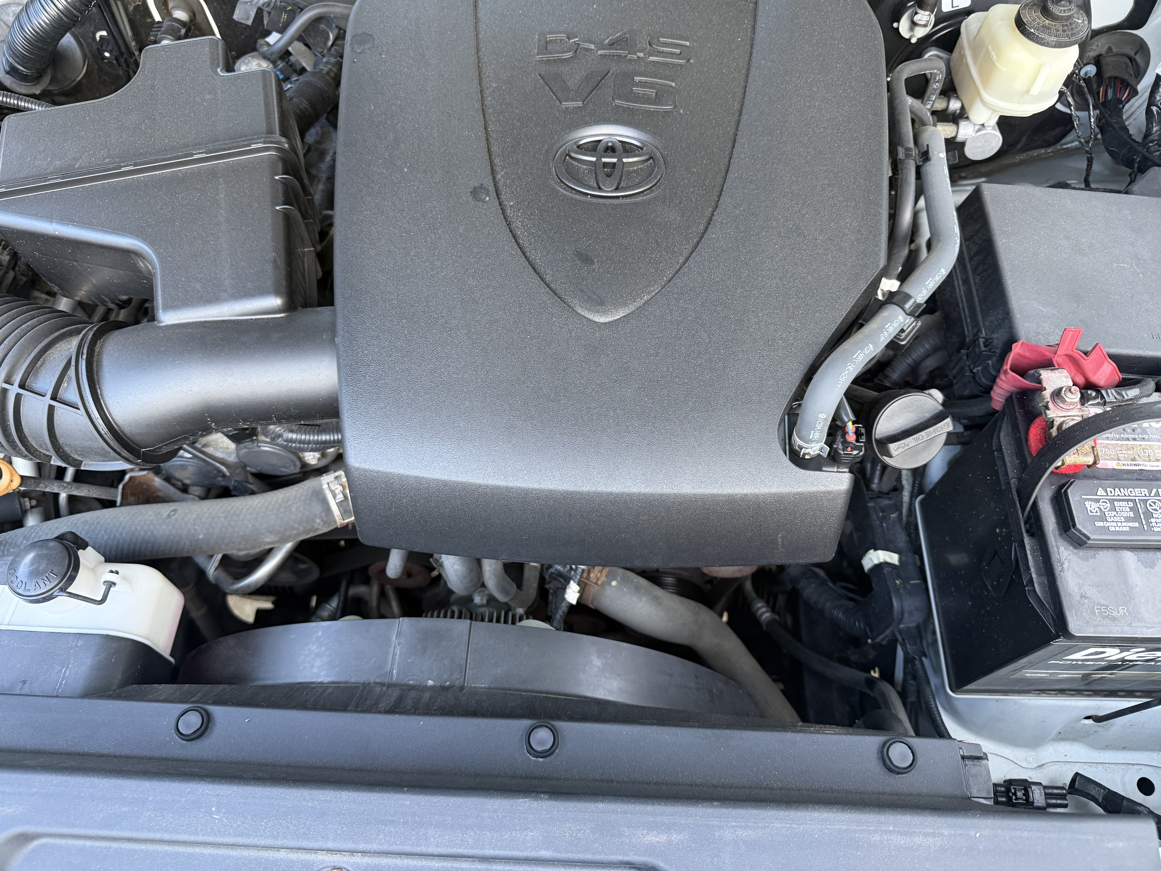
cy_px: 436
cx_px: 580
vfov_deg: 56.8
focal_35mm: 24
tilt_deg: -59.8
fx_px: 805
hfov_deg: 71.6
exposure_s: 1/60
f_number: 1.78
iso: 250
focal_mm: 6.76
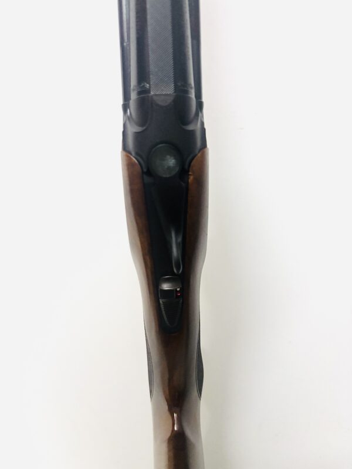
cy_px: 234
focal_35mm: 26
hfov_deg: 53.1
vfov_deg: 67.3
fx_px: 353
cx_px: 176
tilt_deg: -12.6
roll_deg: +4.2
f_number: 1.6
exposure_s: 1/50
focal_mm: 5.96
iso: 400
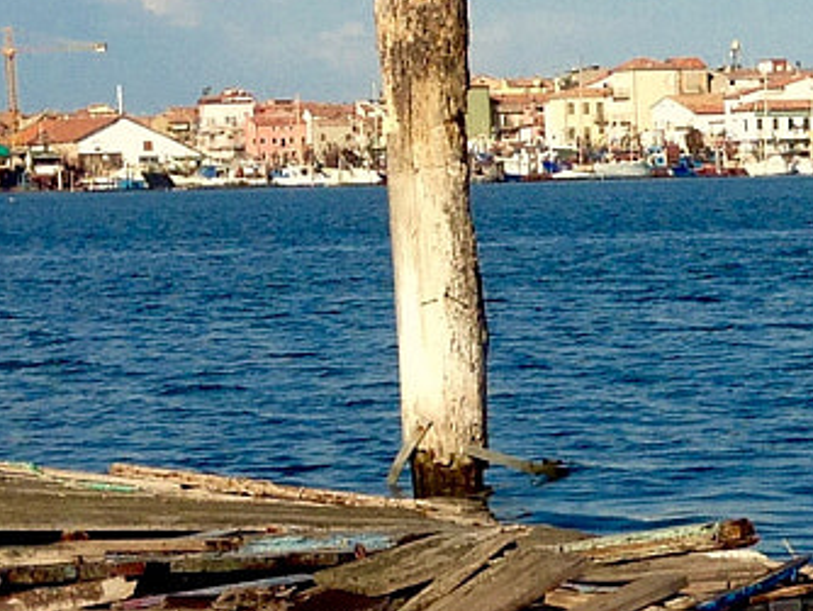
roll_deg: +1.4
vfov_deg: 9.3
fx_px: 3713
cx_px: 1100
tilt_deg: -4.7
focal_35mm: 158
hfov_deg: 12.1
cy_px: 684
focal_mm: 4.12
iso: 50
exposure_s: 1/1550
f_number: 2.4
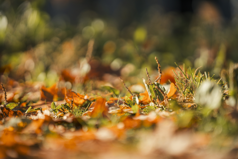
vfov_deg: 13.0
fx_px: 694
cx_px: 119
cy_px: 80
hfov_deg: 19.5
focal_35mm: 105
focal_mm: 105
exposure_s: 1/4000
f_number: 2.8
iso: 250
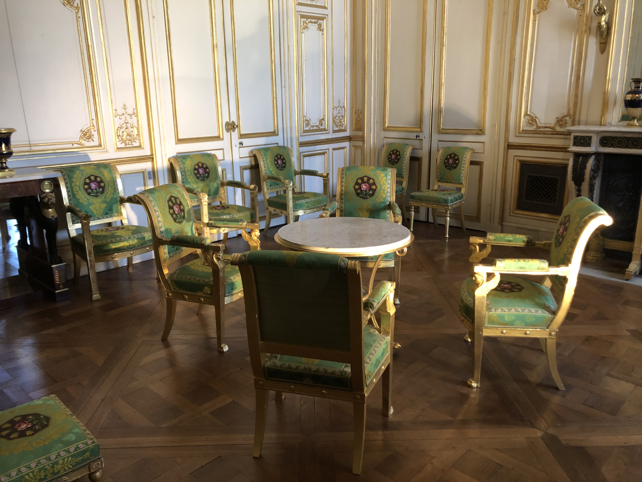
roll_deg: +2.0
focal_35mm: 28
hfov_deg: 63.4
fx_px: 519
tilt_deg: -15.8
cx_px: 321
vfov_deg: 49.7
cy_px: 241
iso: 100
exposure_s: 1/14
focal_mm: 4
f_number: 1.8
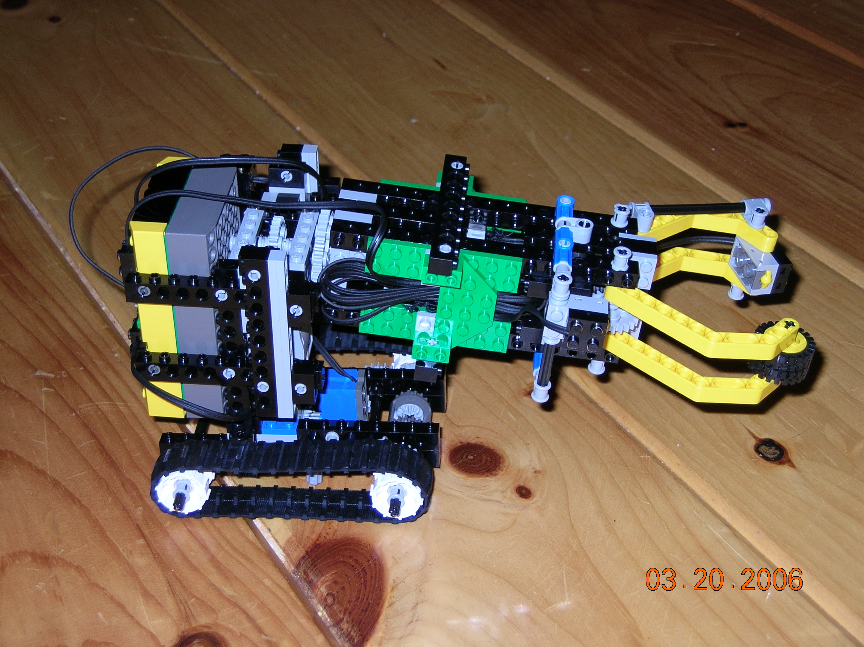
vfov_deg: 22.9
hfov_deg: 30.3
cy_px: 324
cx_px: 432
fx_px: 1596
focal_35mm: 64
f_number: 3.2
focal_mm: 10.6
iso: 50
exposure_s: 1/120
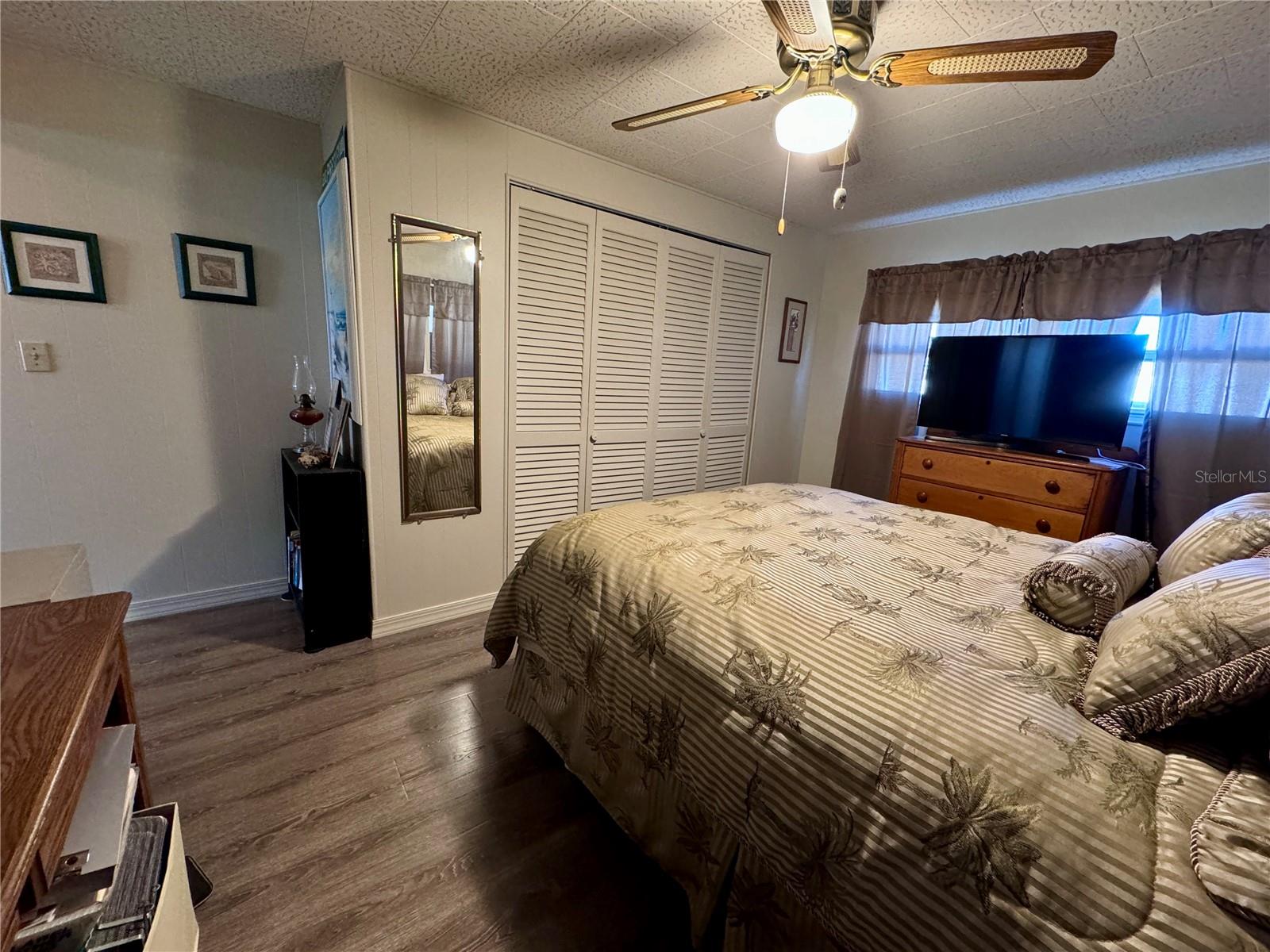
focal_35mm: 14
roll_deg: -3.5
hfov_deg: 102.1
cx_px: 635
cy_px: 476
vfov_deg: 85.7
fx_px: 514
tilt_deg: -11.6
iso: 400
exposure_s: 1/60
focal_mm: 2.22
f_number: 2.2
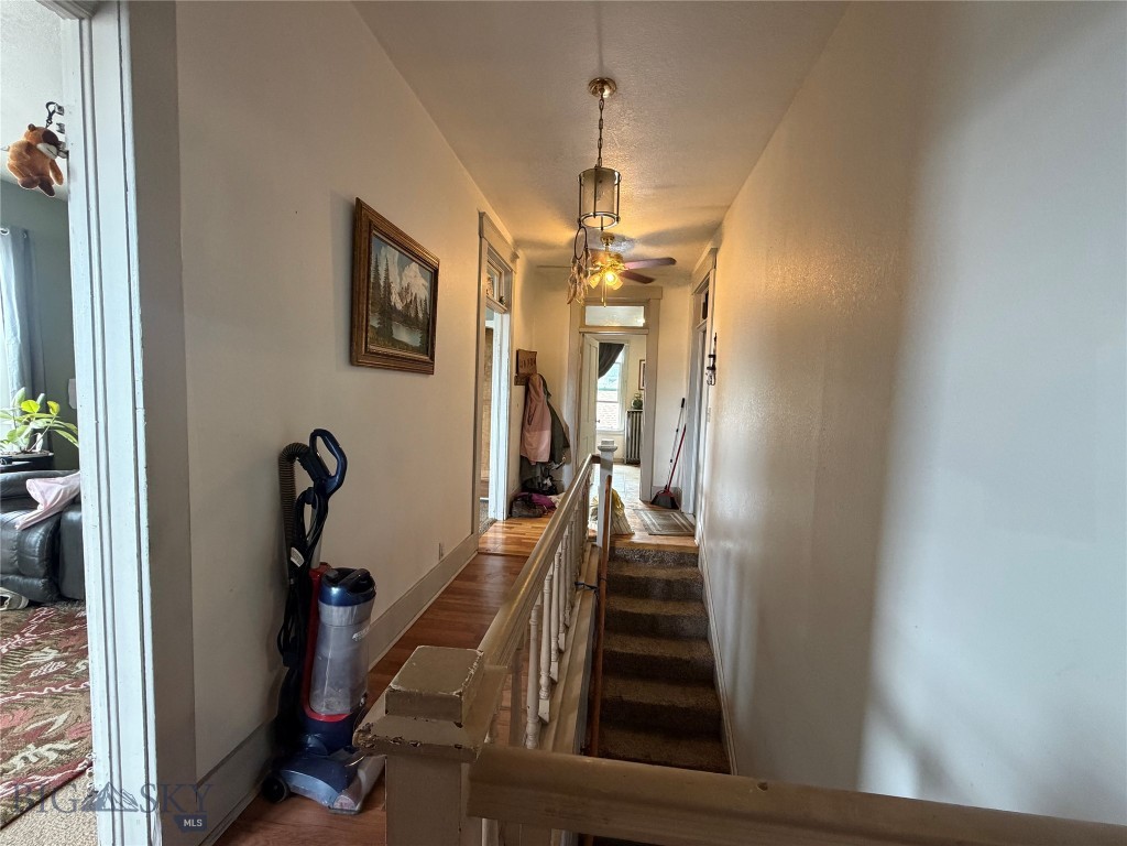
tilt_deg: -4.3
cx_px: 564
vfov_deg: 85.7
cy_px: 423
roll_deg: -1.4
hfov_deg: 102.1
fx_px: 456
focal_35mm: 14
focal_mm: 2.22
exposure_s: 1/60
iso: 400
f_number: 2.2
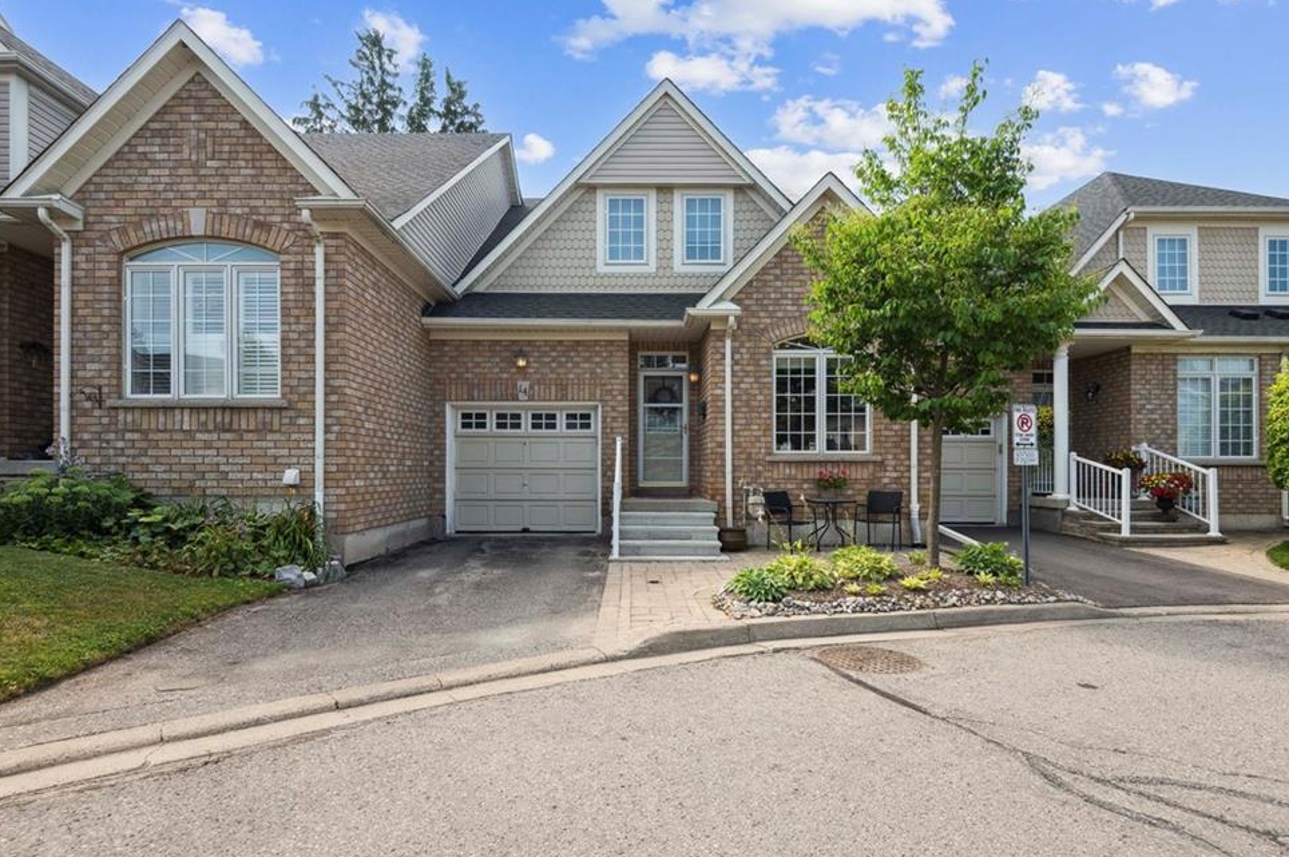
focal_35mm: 17
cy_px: 441
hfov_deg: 93.3
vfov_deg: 70.3
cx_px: 647
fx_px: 608
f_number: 8
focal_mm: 16
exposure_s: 1/320
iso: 250
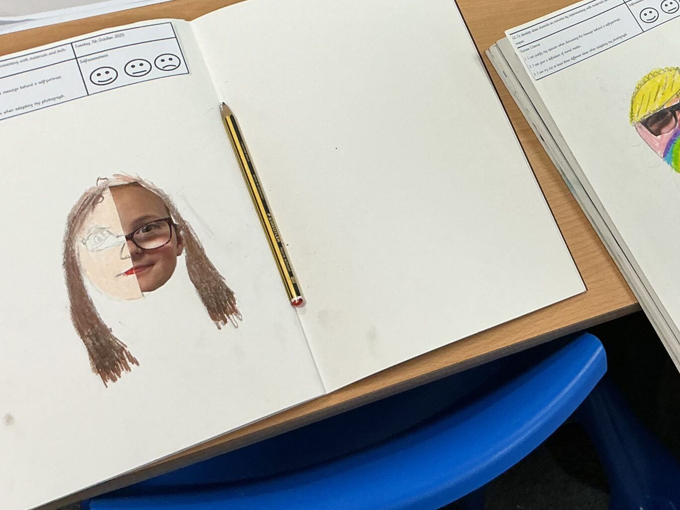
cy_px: 111
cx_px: 500
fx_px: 1061
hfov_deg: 34.9
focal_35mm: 54
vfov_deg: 26.6
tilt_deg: -61.6
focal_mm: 3
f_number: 1.8
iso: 50
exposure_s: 1/60
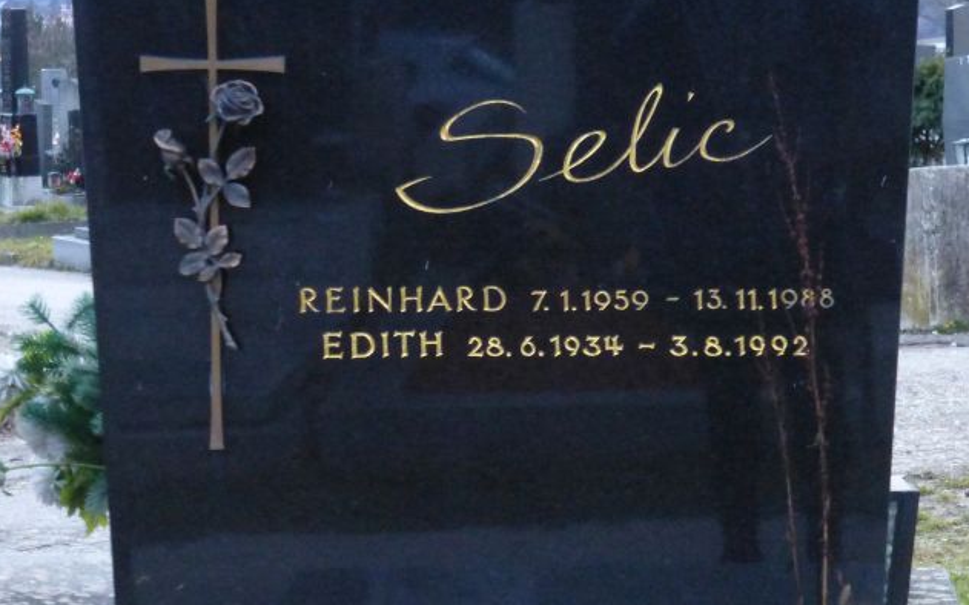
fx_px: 3406
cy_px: 206
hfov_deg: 16.2
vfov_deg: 10.1
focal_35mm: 129
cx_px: 453
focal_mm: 17.1
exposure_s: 1/15
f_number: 5.3
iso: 1600
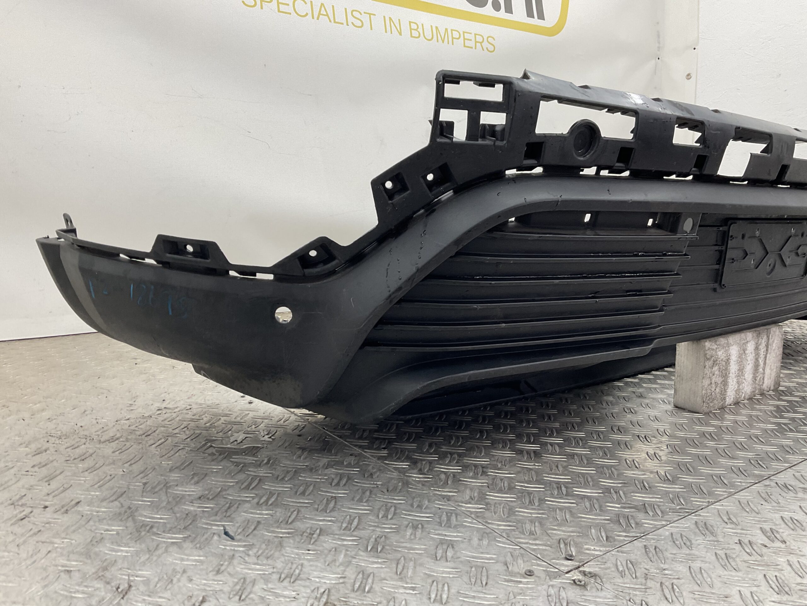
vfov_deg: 48.2
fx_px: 676
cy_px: 303
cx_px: 404
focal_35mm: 29
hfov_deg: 61.7
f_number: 1.8
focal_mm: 3
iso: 40
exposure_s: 1/120
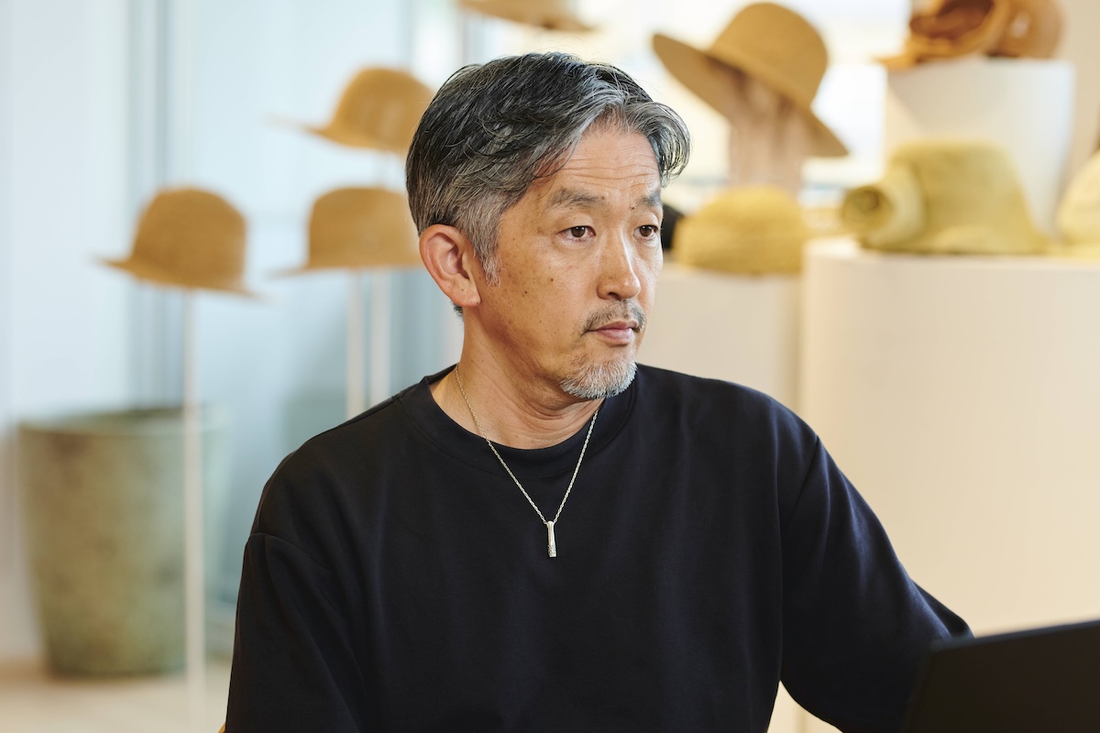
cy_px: 366
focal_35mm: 85
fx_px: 2597
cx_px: 550
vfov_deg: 16.1
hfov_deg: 23.9
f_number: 2.8
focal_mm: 85
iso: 800
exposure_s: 1/320
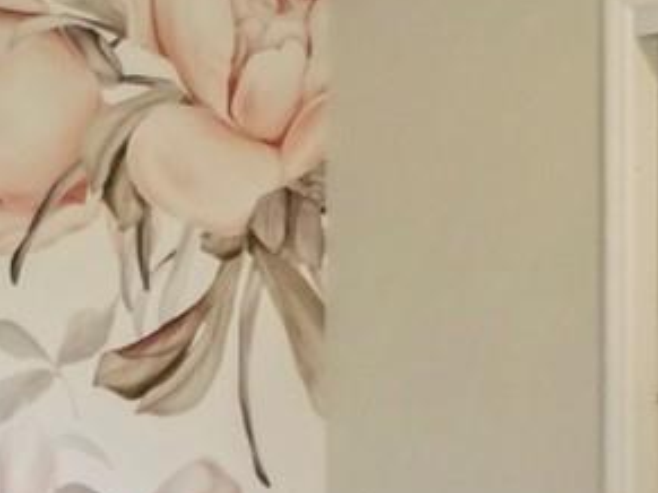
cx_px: 122
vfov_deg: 18.9
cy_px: 398
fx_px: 1463
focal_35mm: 77
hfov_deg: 24.9
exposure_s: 1/60
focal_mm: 7
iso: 3200
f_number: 4
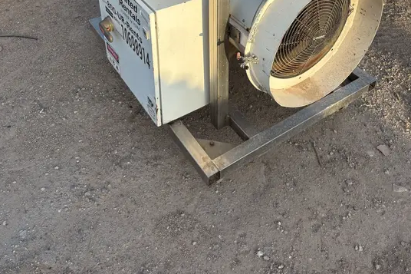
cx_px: 206
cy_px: 10
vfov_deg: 33.4
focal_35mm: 37
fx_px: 422
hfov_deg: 51.9
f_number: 1.6
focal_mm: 5.96
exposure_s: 1/1364
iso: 50
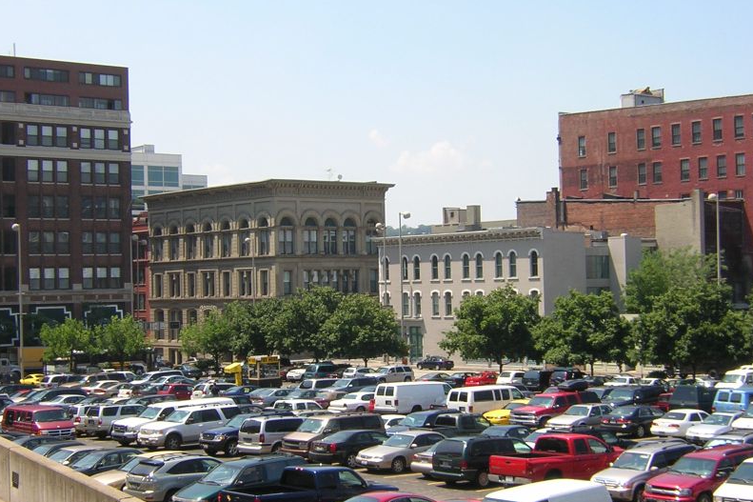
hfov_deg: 32.9
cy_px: 238
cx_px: 376
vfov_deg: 22.2
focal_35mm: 61
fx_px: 1276
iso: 100
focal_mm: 7.6
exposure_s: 1/142
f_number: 6.6
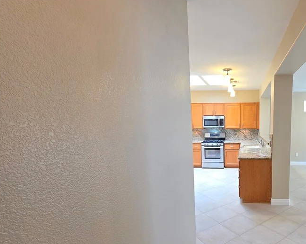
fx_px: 181
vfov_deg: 67.4
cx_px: 234
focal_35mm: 20
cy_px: 147
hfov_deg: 73.9
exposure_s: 1/60
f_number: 1.9
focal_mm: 2.2
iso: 320
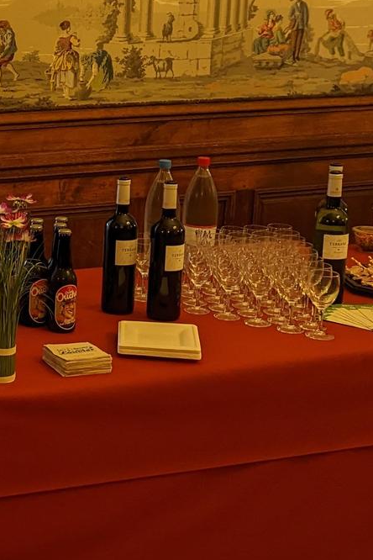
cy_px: 188
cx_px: -163
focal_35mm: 72
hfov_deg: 17.3
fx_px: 1119
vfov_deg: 27.9
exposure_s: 1/149
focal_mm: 6.81
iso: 251
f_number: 1.85
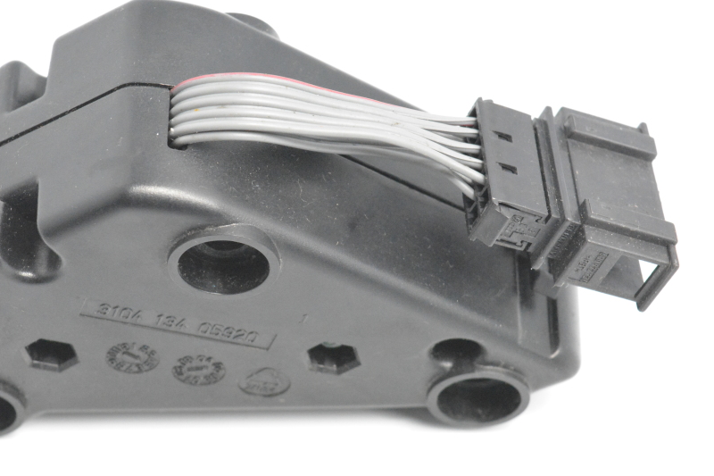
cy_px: 228
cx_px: 266
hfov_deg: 19.3
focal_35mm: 106
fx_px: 2095
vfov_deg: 13.0
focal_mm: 55
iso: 6400
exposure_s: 1/320
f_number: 9
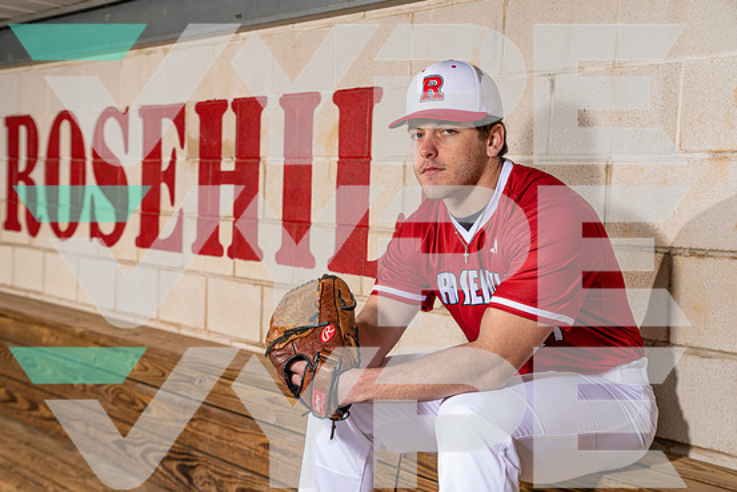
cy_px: 257
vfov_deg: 20.9
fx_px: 1331
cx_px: 352
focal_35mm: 65
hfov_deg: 30.9
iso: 100
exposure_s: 1/250
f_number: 5.6
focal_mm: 62
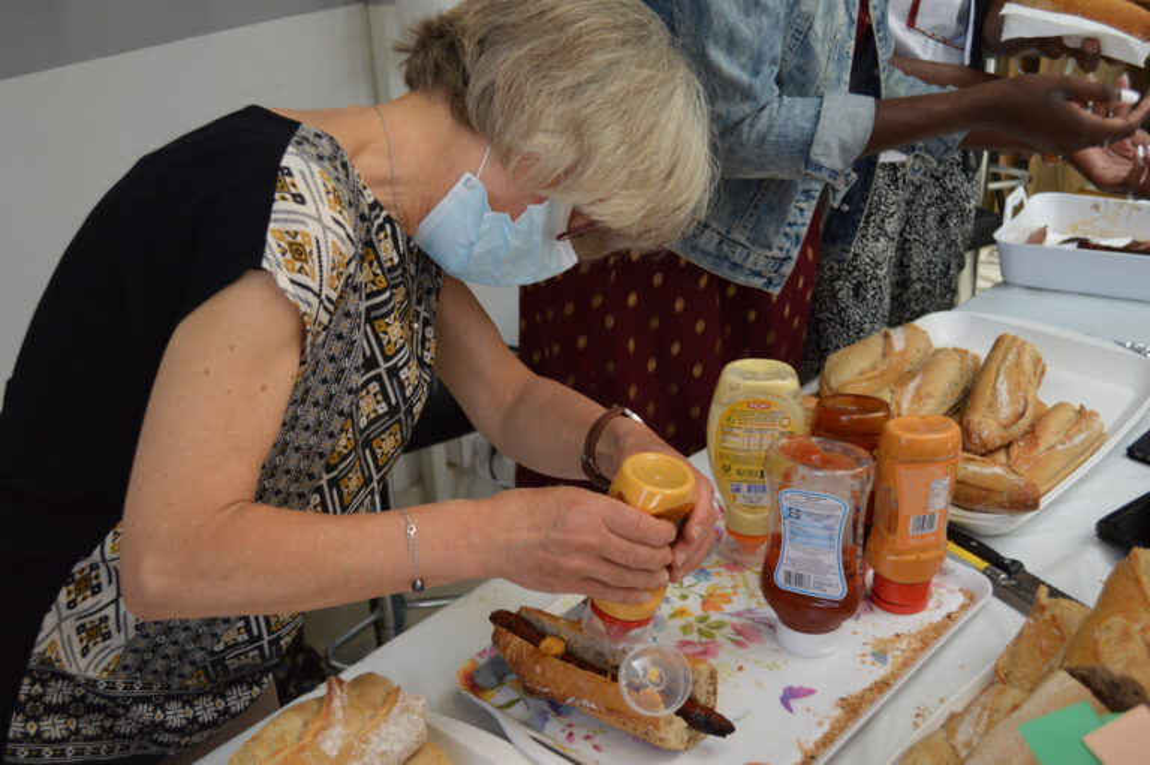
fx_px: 1341
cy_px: 382
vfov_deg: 31.9
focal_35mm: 42
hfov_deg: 46.4
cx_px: 575
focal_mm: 28
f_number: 5
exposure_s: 1/100
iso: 400
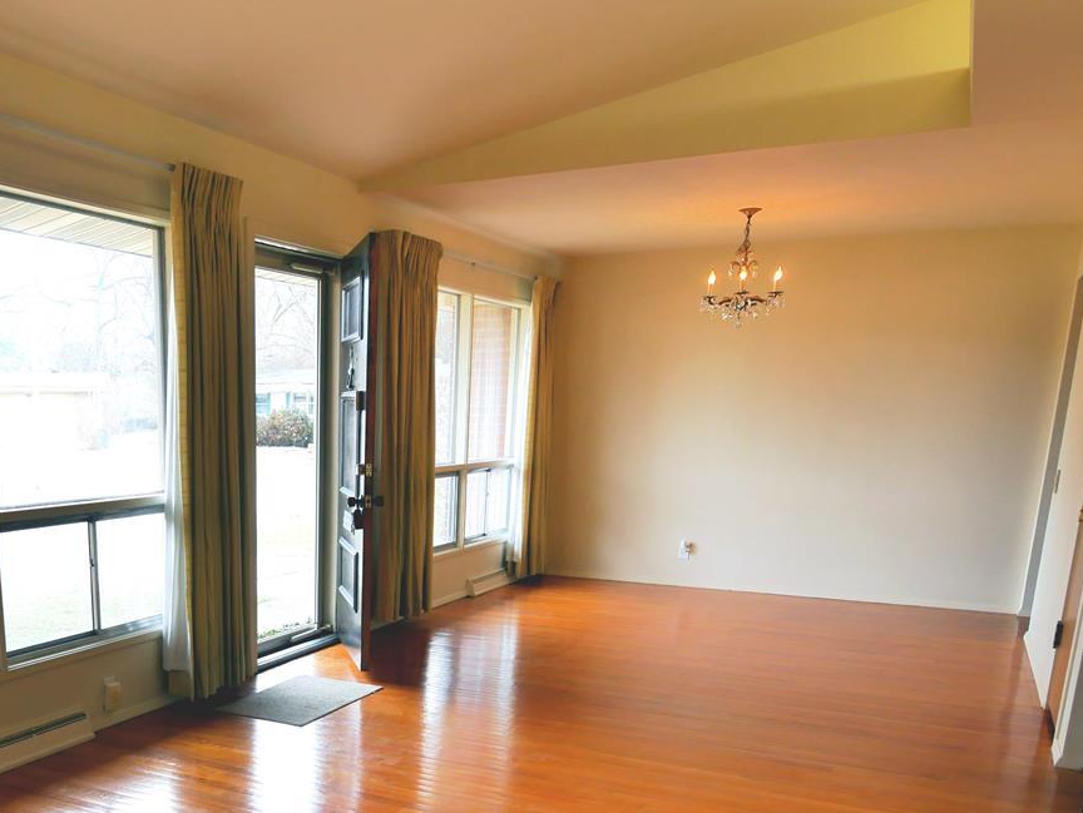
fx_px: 1158
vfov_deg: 36.7
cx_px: 314
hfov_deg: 48.8
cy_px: 705
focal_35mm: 37
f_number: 7.1
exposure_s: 1/250
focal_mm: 10
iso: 800
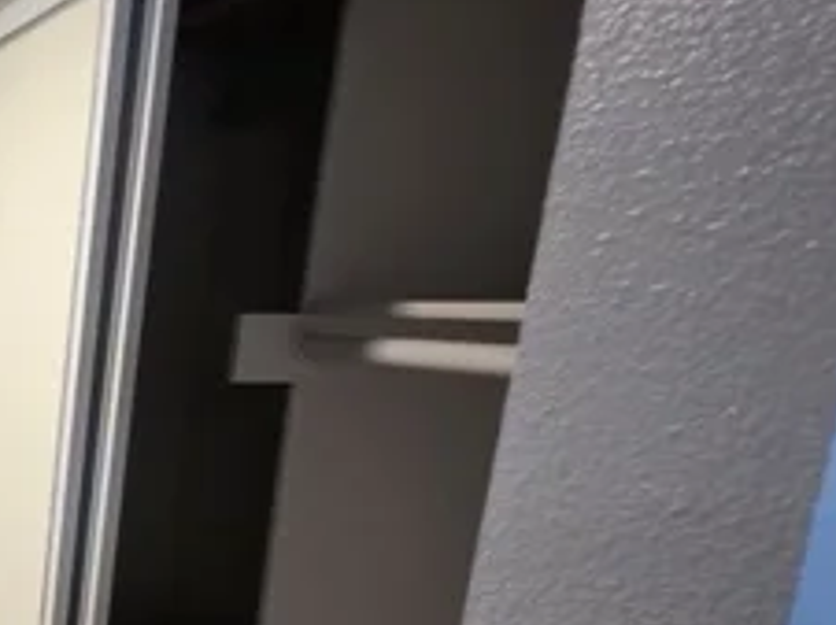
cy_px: 521
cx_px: -475
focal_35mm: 43
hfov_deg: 27.0
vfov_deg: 32.4
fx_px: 1037
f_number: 1.9
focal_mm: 2.2
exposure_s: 1/60
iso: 160
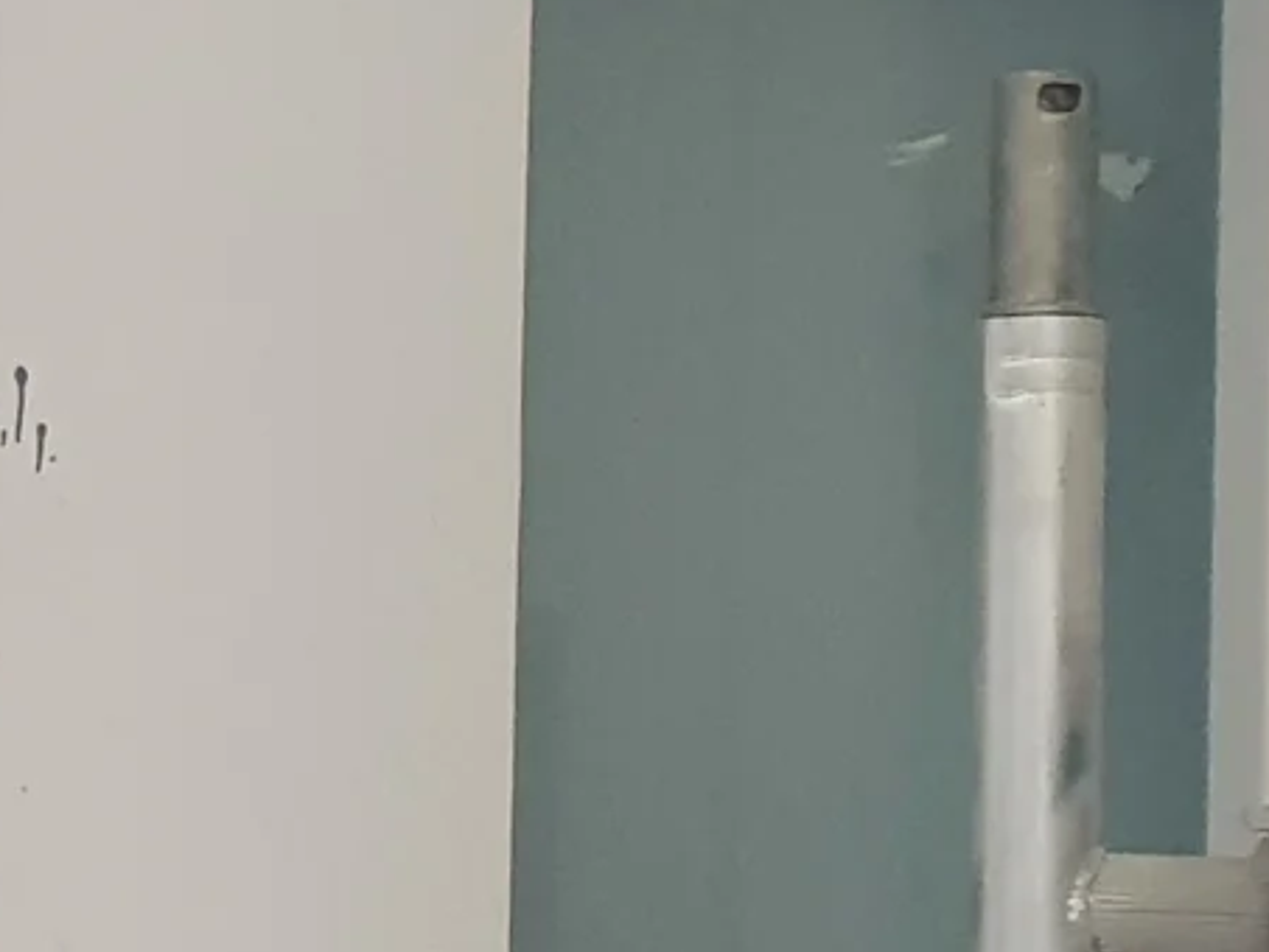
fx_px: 5390
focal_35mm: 147
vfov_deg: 10.1
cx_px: -1207
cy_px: 683
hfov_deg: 12.0
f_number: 2.4
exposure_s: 1/50
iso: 250
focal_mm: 4.32
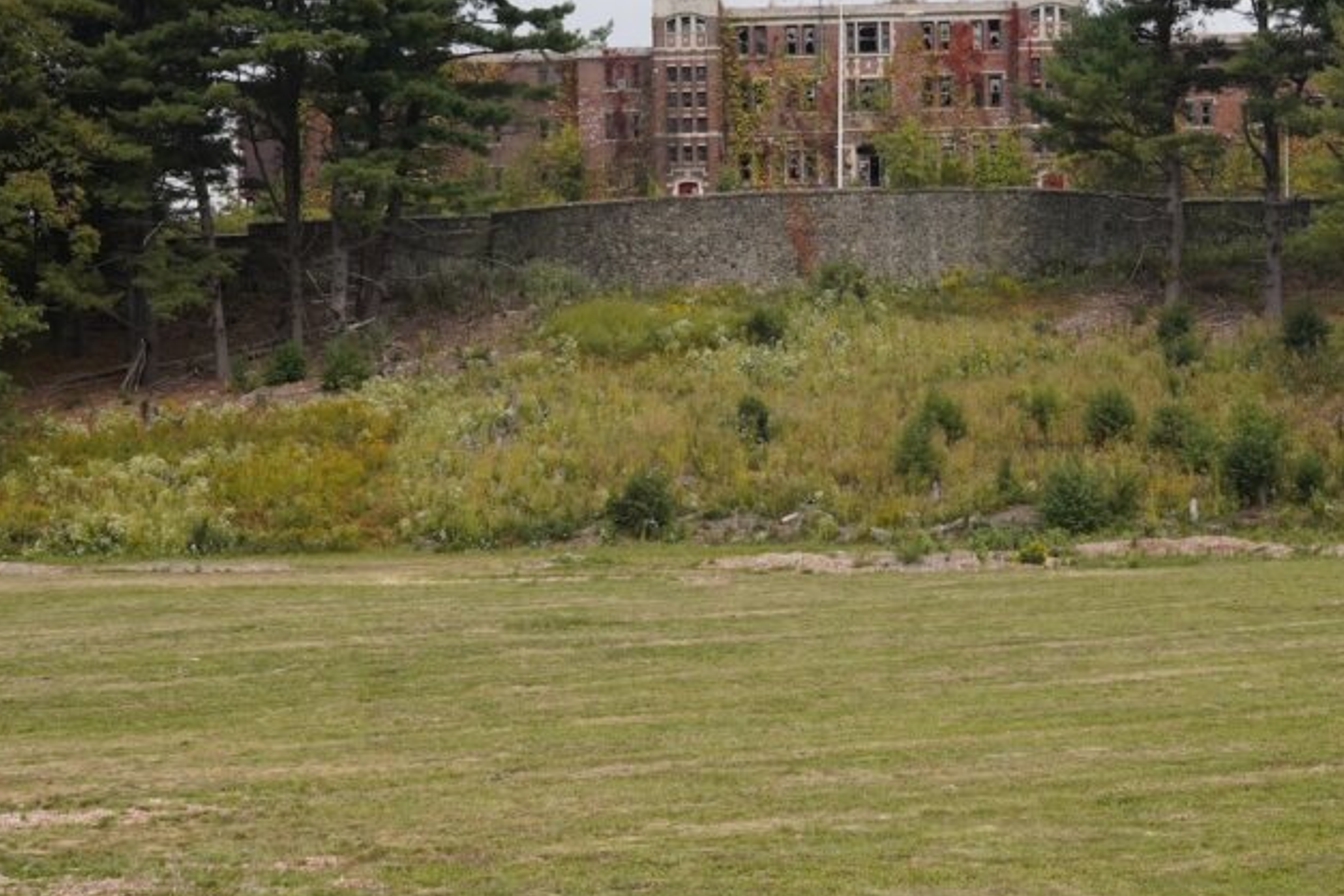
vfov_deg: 15.0
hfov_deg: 22.4
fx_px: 3388
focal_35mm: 91
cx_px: 855
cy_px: 304
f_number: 9
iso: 320
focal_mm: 31.6
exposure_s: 1/640
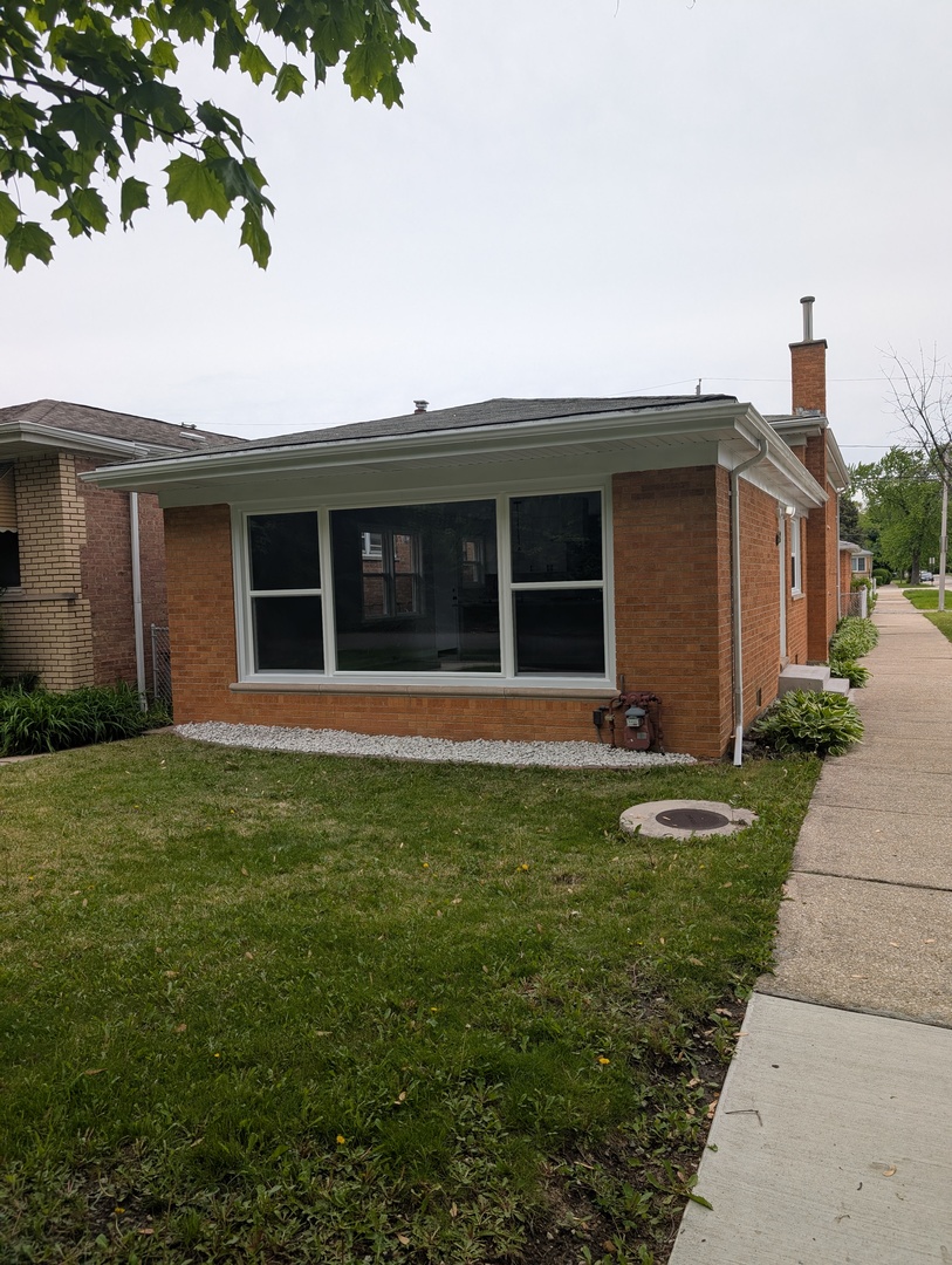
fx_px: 878
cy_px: 632
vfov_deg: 71.5
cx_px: 476
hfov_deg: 56.9
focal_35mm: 24
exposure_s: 1/667
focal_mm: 6.9
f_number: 1.68
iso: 23
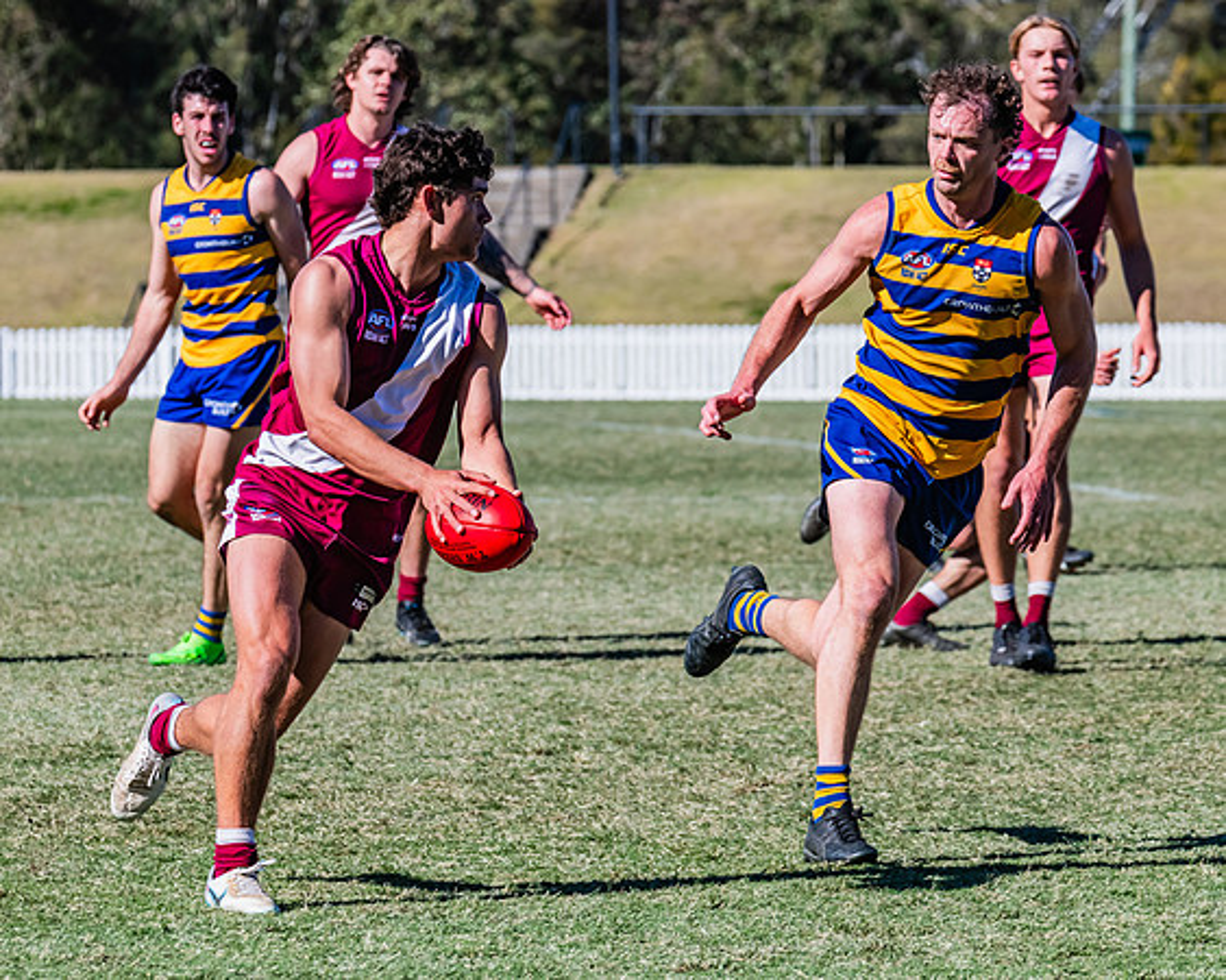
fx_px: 11230
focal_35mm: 310
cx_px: 519
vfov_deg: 5.0
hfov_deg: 6.2
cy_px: 461
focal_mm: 250
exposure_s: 1/1600
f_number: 9
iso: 800
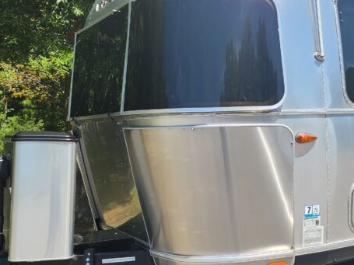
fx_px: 552
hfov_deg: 33.3
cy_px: 131
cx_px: 331
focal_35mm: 54
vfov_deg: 27.0
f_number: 1.8
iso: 50
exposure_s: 1/2066
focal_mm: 5
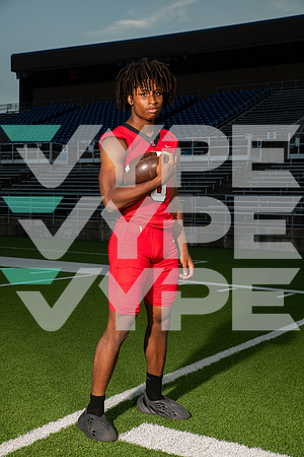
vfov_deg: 38.2
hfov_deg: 26.0
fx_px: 659
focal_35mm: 52
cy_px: 228
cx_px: 152
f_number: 7.1
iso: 200
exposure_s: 1/320
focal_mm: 52
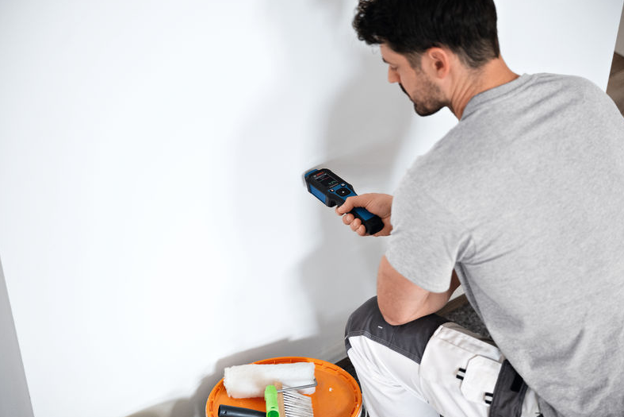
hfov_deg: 31.9
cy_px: 208
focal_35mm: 63
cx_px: 316
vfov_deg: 21.6
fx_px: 1092
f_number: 2.8
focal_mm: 62
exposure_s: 1/125
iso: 3200
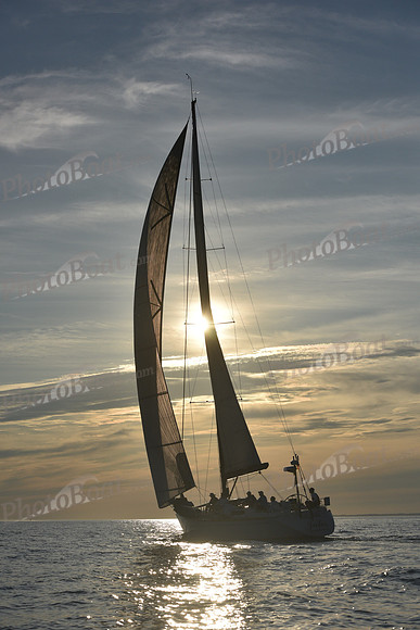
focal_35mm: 70
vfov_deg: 28.8
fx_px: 1224
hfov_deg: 19.5
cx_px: 210
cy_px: 315
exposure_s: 1/2500
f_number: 9
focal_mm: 70
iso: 250
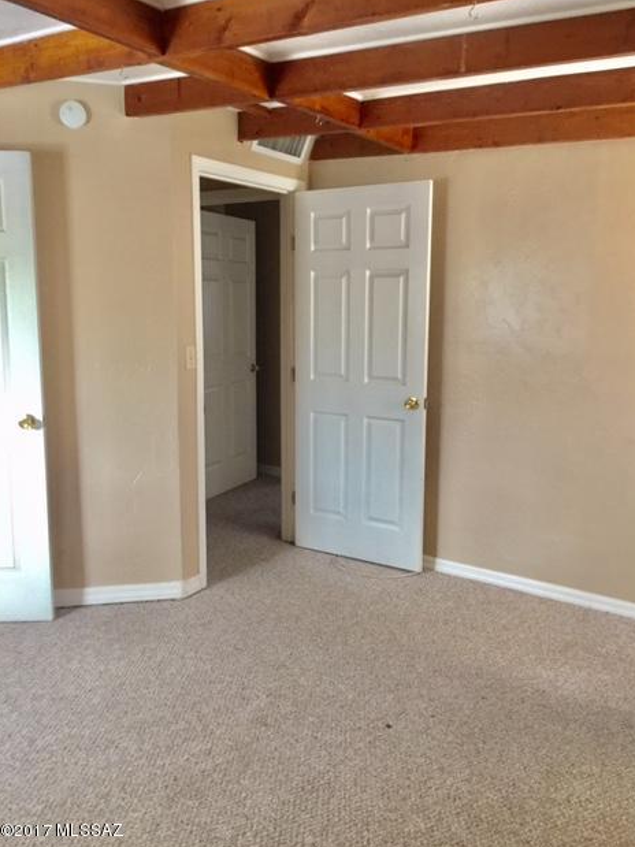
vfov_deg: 60.0
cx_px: 322
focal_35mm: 30
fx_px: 734
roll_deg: -0.6
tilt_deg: -9.1
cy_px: 426
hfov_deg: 46.8
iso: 125
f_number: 2.2
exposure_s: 1/10
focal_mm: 4.15
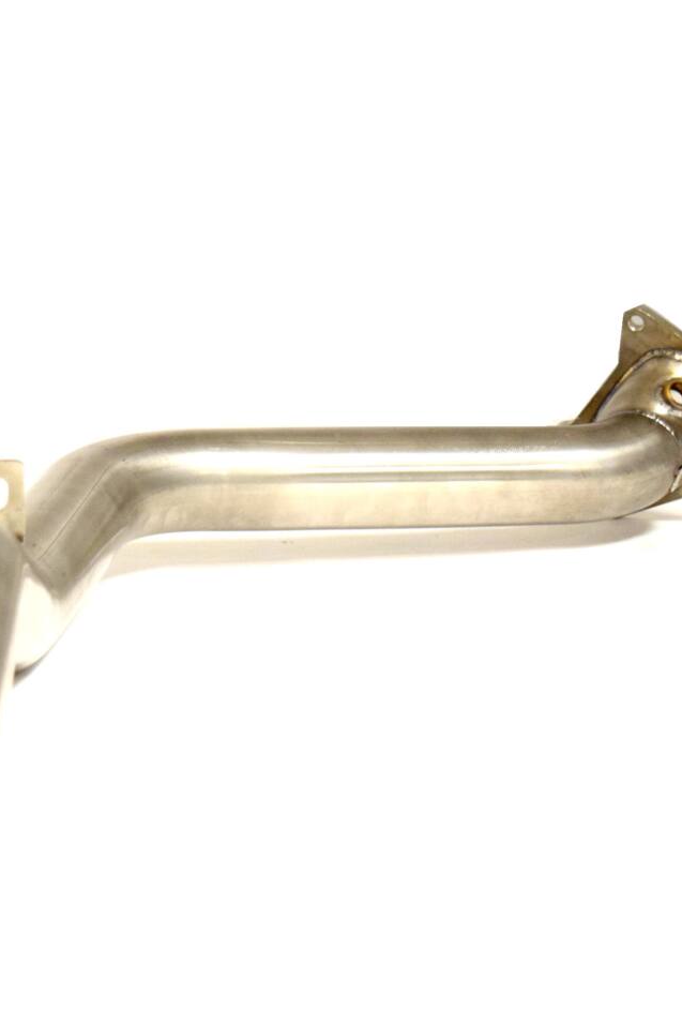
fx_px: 2700
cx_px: 272
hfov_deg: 14.4
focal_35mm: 95
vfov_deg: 21.5
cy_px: 515
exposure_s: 1/60
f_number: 5
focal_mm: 42
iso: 1250
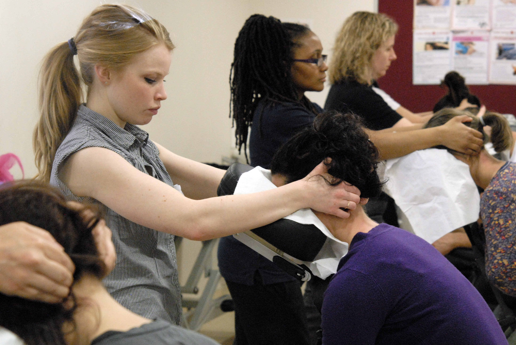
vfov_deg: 11.2
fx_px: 1765
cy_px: 172
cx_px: 258
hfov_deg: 16.6
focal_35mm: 123
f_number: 9
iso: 1600
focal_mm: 82
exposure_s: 1/30
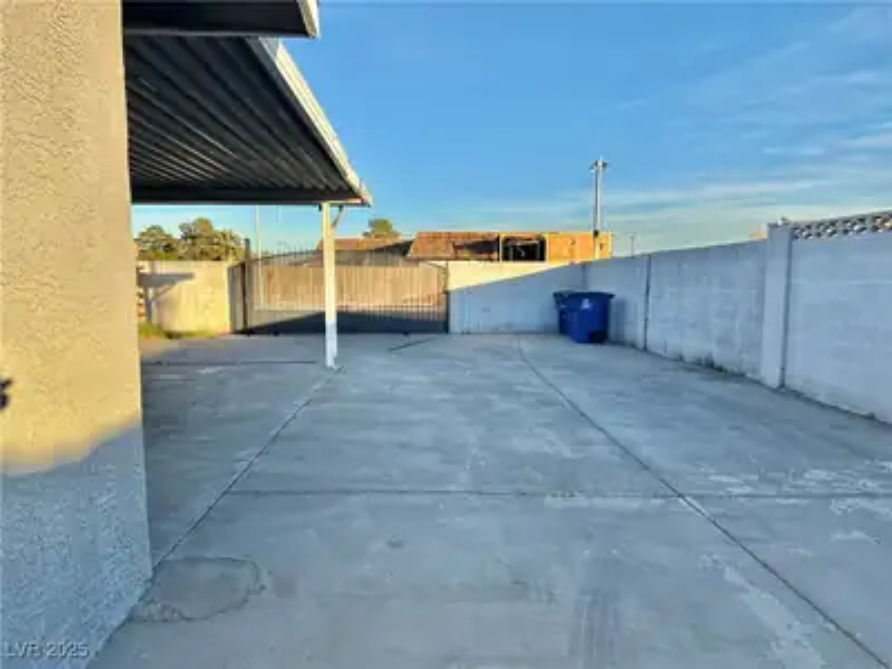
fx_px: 618
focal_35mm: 24
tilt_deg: -5.4
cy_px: 334
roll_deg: +0.0
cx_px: 446
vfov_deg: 56.8
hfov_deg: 71.6
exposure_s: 1/2028
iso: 80
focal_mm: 6.86
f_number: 1.78
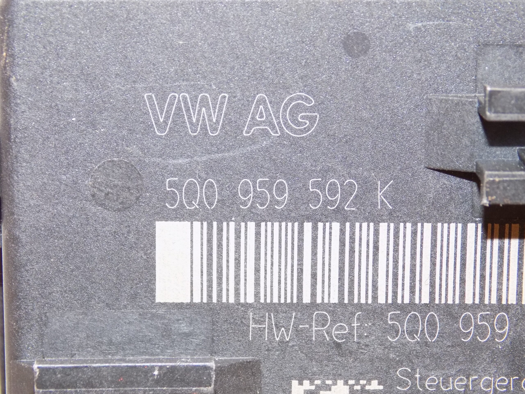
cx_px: 262
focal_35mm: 107
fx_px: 1623
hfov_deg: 18.4
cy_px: 197
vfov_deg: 13.8
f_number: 4.7
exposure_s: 1/30
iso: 200
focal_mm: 19.1
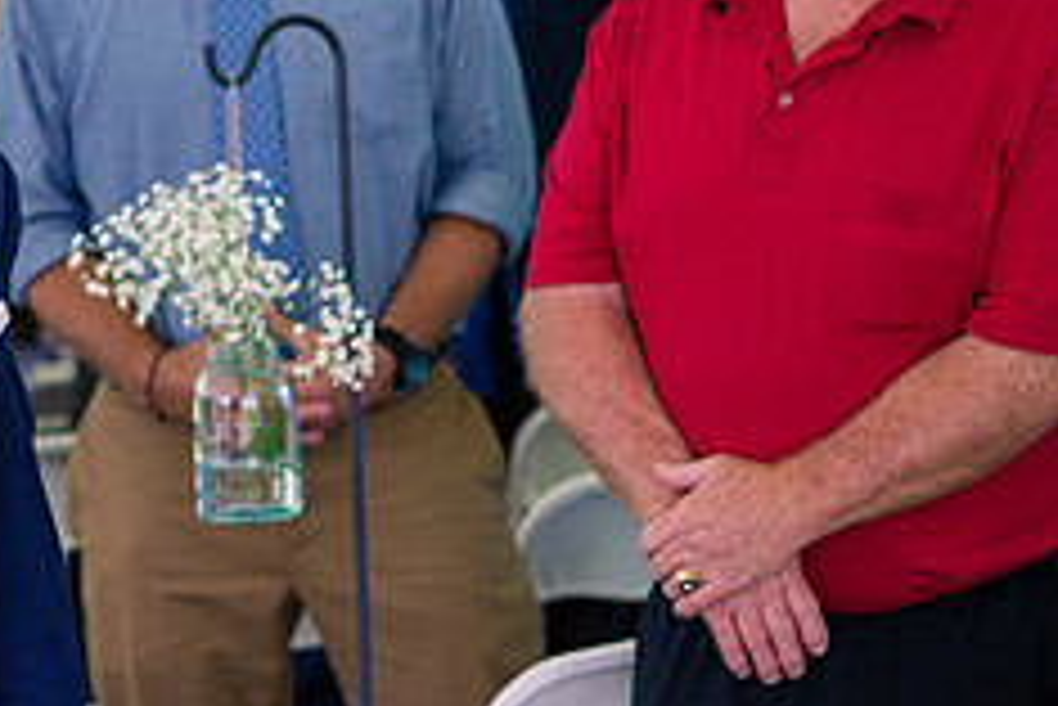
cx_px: -243
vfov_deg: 6.5
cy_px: 38
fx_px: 6175
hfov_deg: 9.6
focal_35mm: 210
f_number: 3.2
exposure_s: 1/200
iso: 500
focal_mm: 85
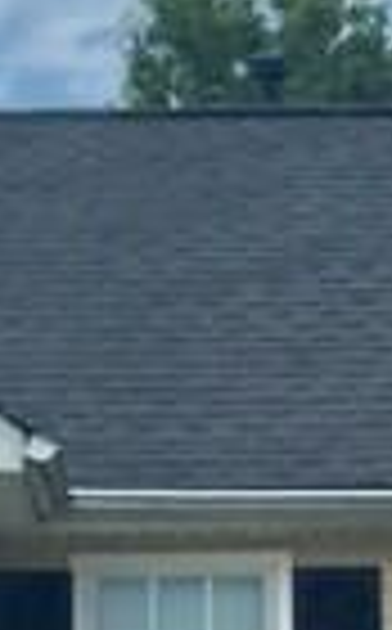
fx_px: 3862
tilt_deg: +6.3
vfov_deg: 9.2
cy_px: 846
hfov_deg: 5.8
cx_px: 140
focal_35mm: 225
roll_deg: -0.6
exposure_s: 1/2079
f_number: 2.2
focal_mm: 4.15
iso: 25
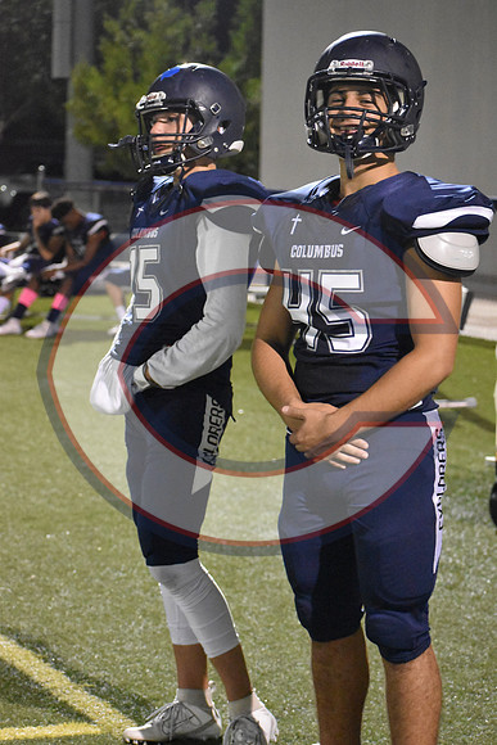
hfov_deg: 13.0
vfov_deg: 19.5
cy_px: 372
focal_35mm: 105
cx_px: 248
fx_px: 2173
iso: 10000
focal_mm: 70
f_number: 4.5
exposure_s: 1/125
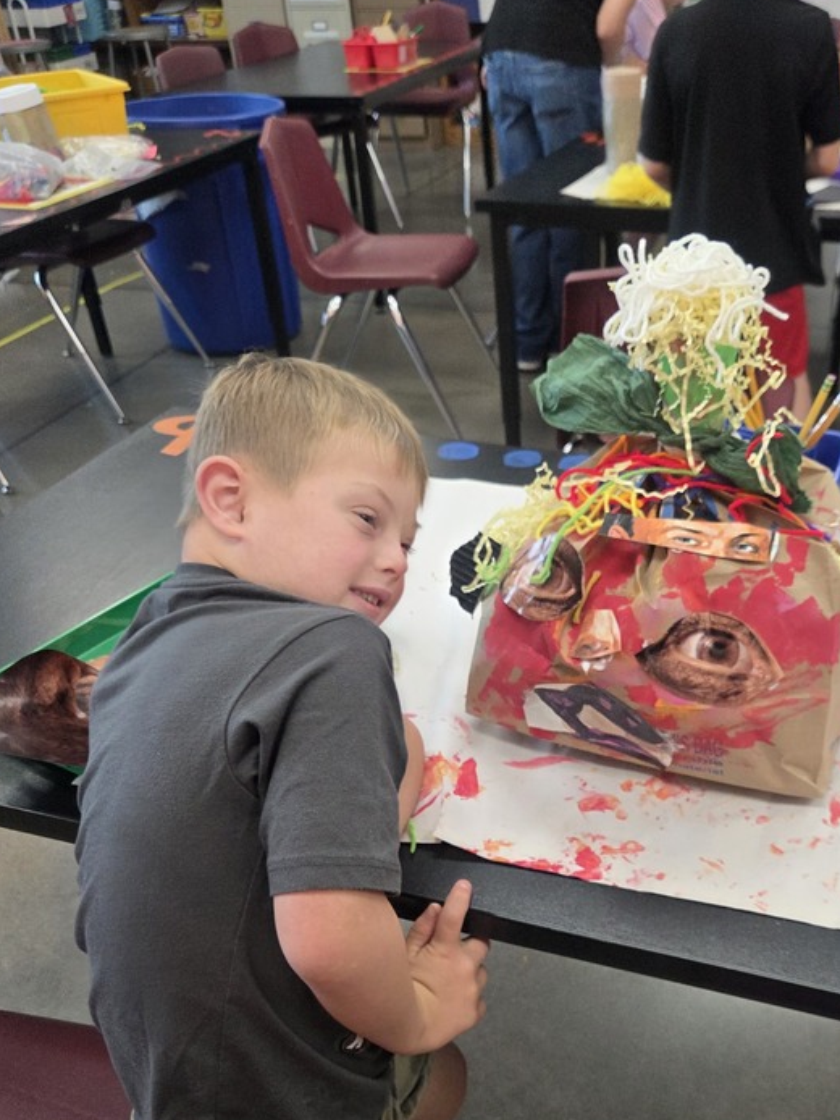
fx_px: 1100
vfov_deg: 53.4
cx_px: 564
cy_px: 698
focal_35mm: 34
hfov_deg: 41.2
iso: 320
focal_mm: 5.4
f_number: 1.8
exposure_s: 1/120
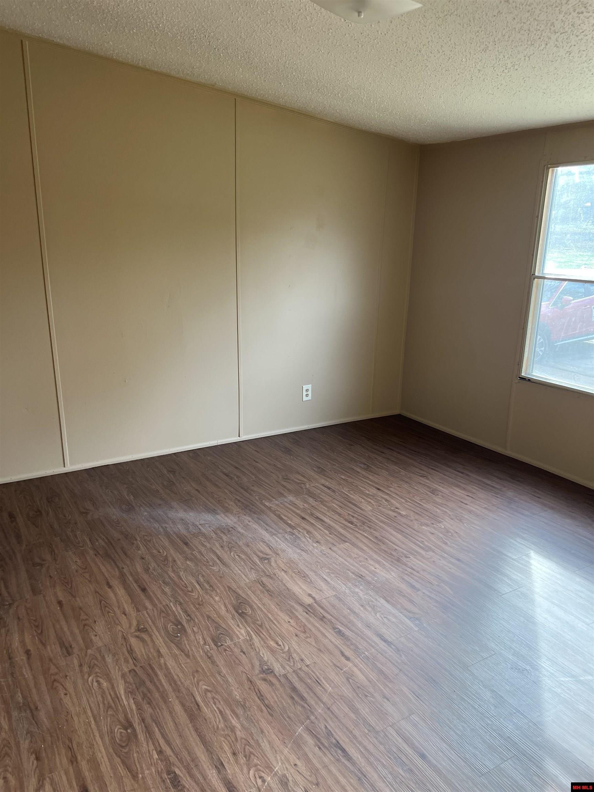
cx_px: 297
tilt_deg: -15.7
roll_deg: -1.1
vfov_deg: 67.3
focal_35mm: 26
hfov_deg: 53.1
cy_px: 396
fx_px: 595
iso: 125
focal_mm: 5.7
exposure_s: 1/120
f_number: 1.5
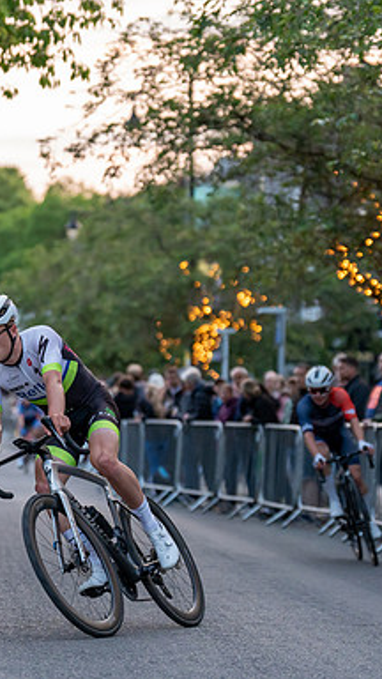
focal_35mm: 160
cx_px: 110
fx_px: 2881
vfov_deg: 13.4
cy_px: 340
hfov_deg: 7.6
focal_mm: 101
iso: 3200
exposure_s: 1/1000
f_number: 2.8
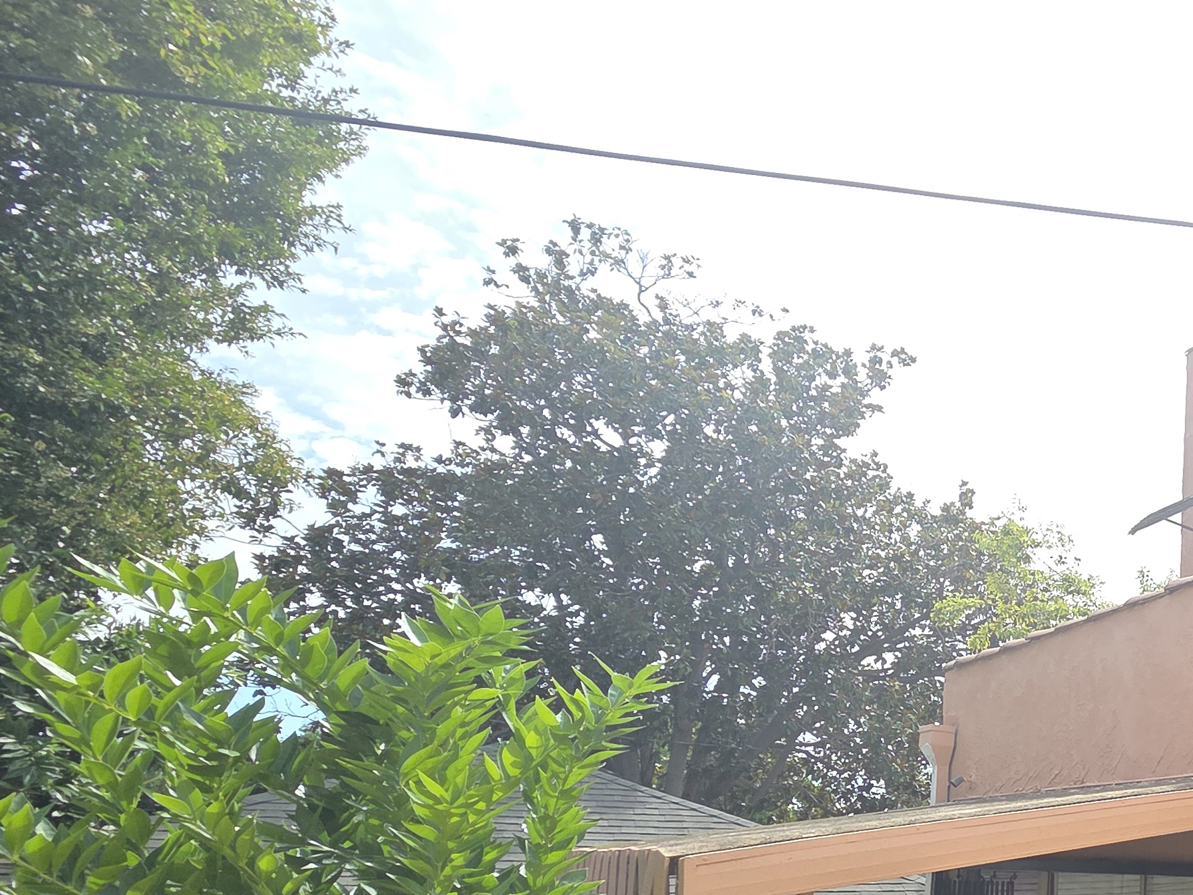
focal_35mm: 29
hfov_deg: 45.4
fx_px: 1000
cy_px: 735
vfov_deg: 45.4
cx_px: 1327
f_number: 2.2
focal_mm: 2.2
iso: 50
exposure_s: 1/904
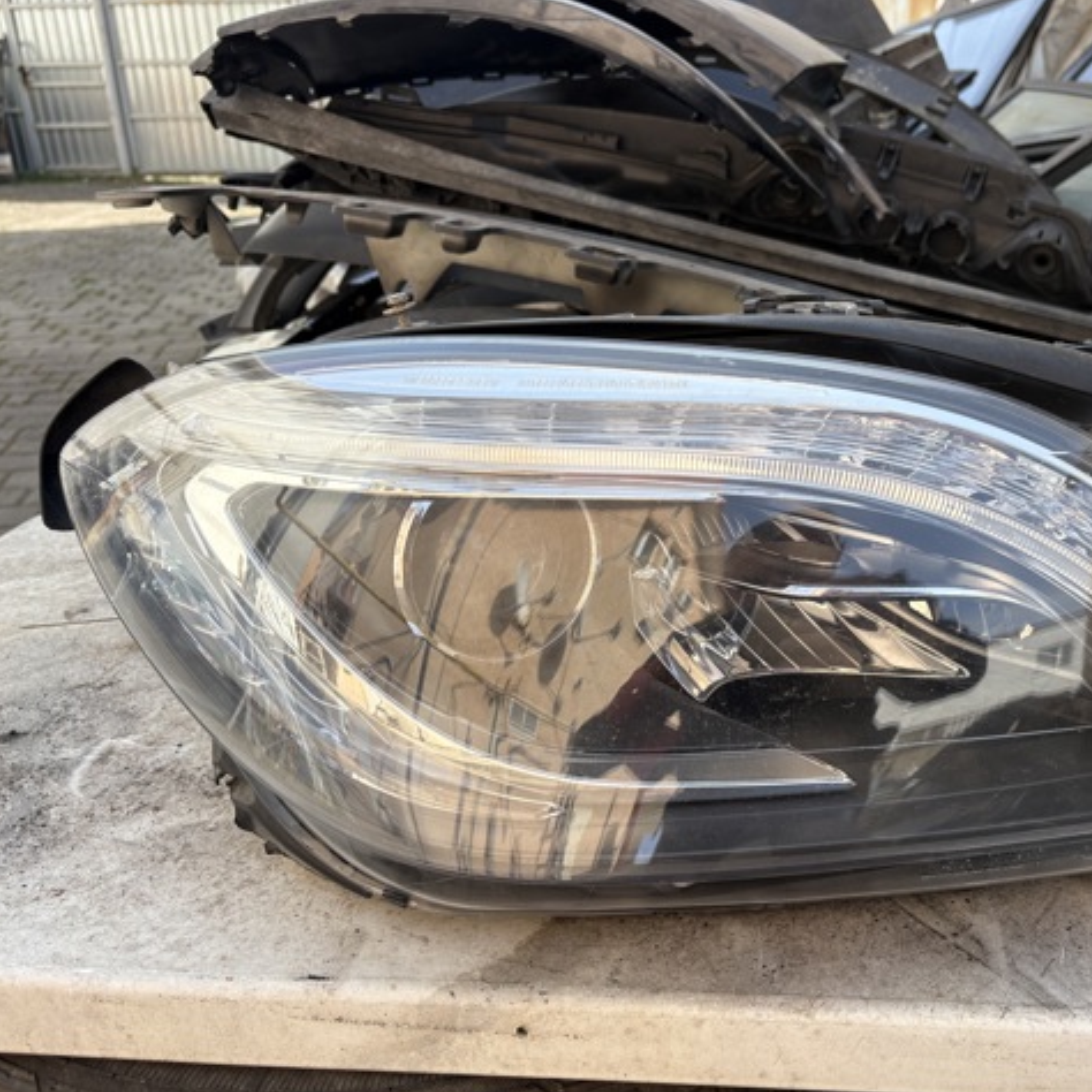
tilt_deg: -23.4
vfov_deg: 52.5
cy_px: 548
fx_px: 1106
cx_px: 730
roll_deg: +0.2
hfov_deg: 51.5
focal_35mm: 31
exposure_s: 1/873
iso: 50
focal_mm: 5.96
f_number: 1.6
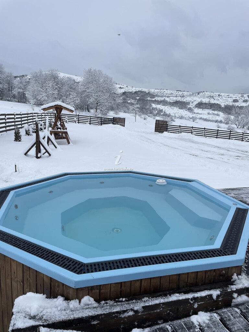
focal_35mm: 26
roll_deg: -1.2
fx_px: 249
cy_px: 166
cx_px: 124
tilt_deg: -10.8
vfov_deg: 67.3
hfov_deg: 53.1
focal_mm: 4.2
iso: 32
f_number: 1.6
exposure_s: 1/1916
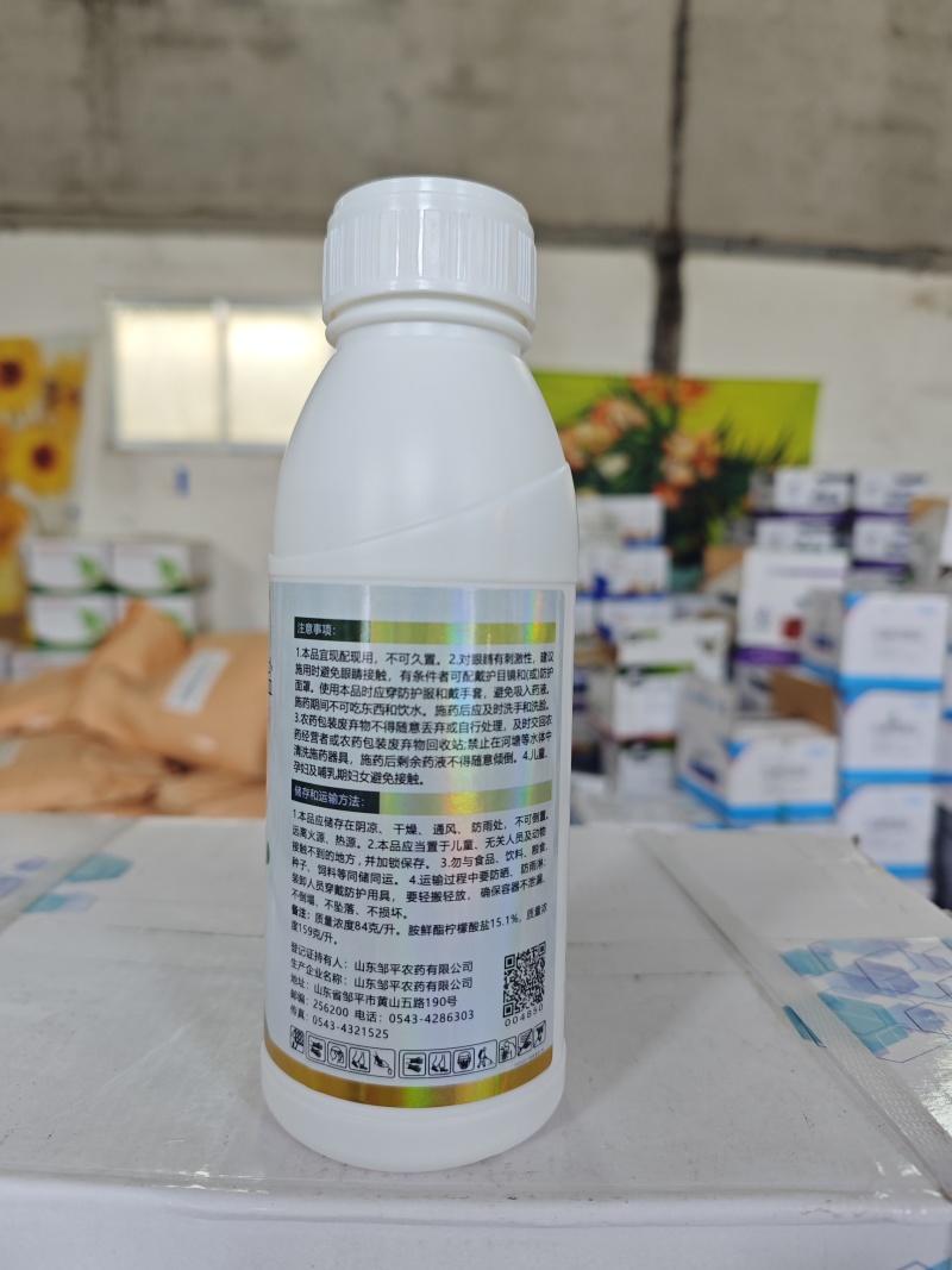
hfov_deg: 58.9
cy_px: 635
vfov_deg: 73.9
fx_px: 844
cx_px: 476
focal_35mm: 23
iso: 80
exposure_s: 1/100
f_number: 1.6
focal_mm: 6.55
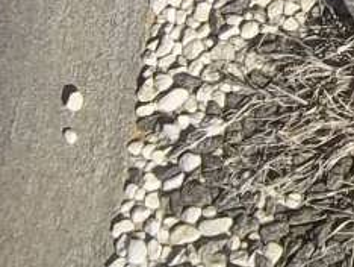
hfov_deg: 10.7
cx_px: 775
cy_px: -313
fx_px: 1679
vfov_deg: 8.5
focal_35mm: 164
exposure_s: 1/500
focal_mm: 5.7
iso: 80
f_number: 5.5
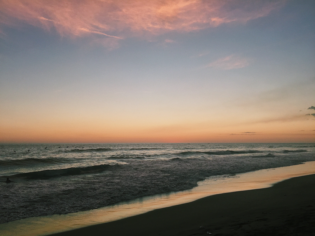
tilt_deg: +6.5
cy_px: 118
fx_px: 264
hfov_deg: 61.7
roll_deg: -0.1
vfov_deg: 48.2
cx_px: 158
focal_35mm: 29
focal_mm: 4.15
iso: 32
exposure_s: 1/200
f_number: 2.2
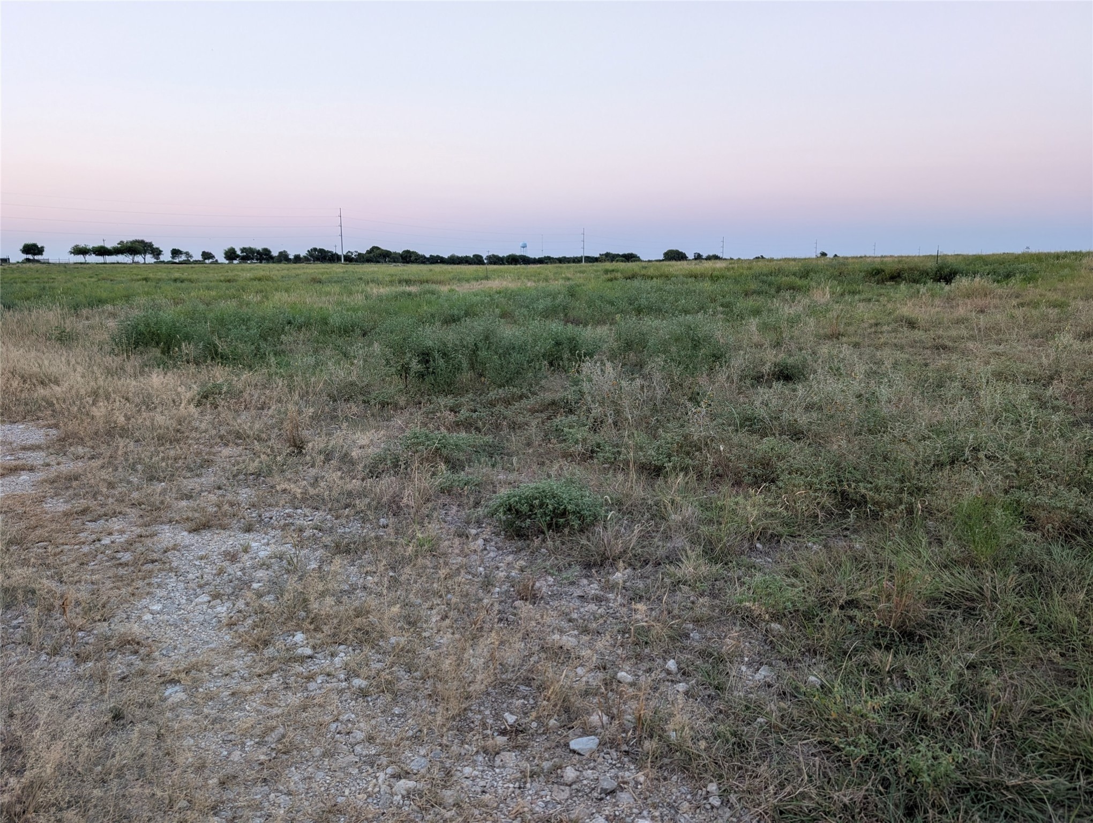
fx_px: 759
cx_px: 546
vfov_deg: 56.9
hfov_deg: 71.5
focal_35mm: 24
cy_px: 412
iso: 123
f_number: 1.68
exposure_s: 1/142
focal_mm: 6.9
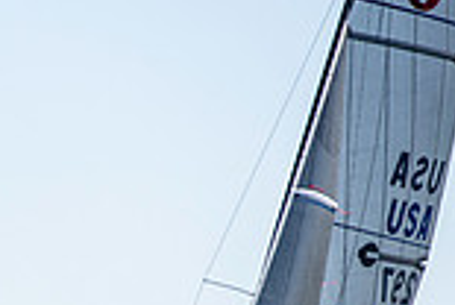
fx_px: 9447
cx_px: -261
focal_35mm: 746
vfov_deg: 1.8
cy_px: 518
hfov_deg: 2.8
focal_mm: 200
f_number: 5
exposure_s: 1/2000
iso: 320
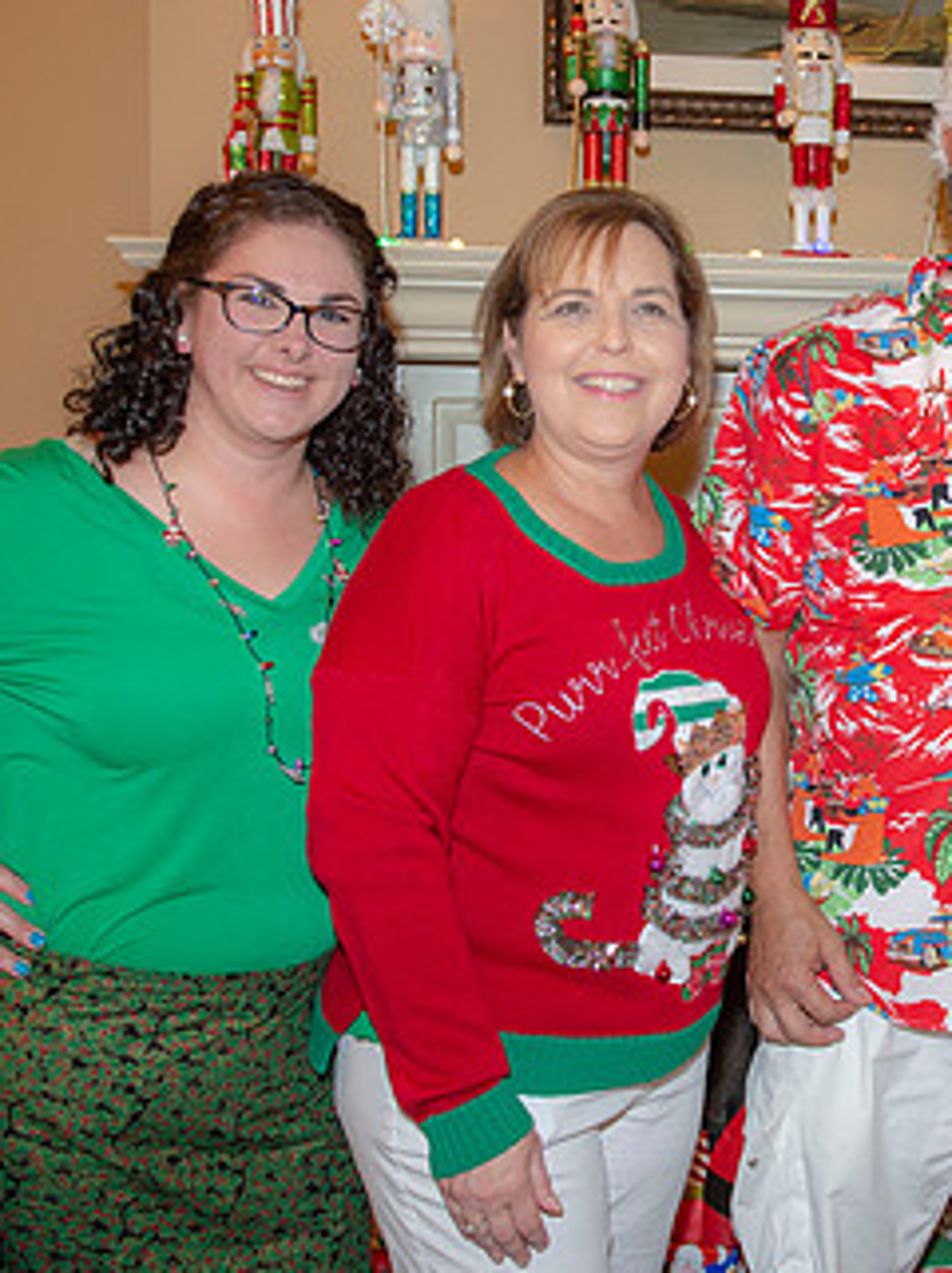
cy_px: 553
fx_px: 1874
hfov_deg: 27.1
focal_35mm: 51
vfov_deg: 37.5
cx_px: 919
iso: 800
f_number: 3.5
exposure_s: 1/60
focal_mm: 27
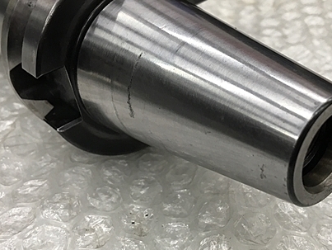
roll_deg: +0.9
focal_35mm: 46
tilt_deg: -36.9
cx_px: 203
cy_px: 107
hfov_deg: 41.0
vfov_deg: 31.5
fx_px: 442
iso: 50
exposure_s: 1/30
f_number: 2.2
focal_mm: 4.15
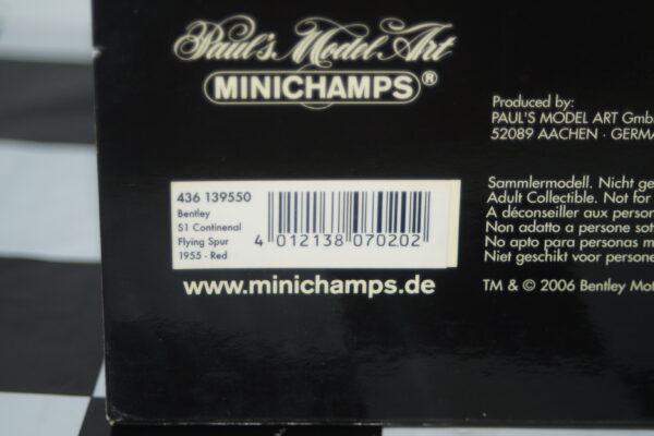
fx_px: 2180
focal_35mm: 120
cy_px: 218
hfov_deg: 17.1
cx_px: 327
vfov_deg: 11.4
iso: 200
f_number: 5.6
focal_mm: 80
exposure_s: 1/60
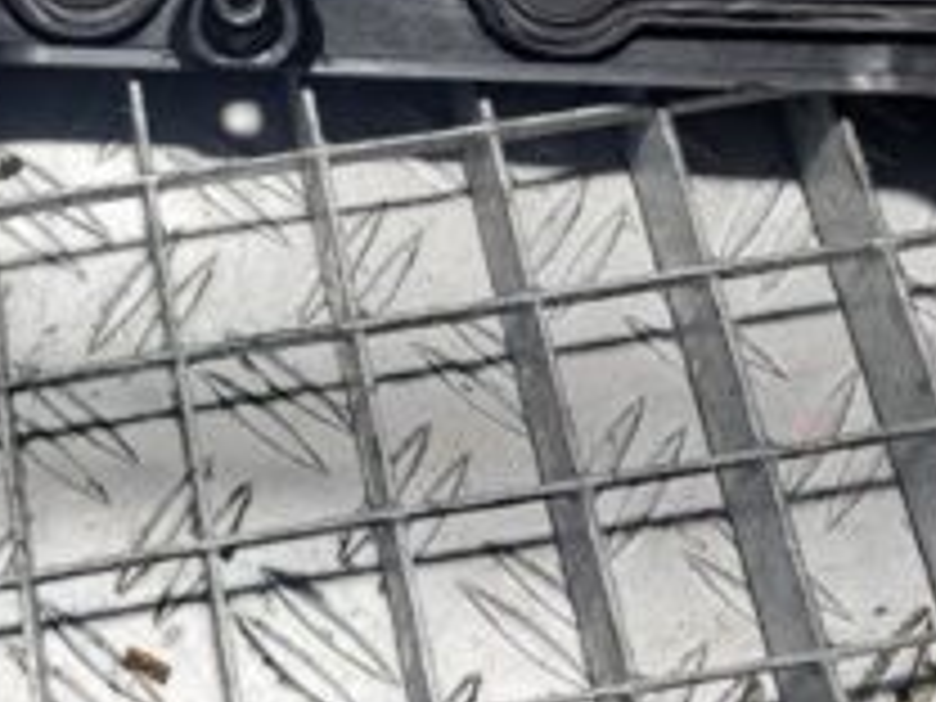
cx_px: 126
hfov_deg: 26.3
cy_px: -140
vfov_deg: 19.3
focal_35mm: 72
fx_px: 1947
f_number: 1.8
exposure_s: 1/100
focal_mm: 5.23
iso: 64
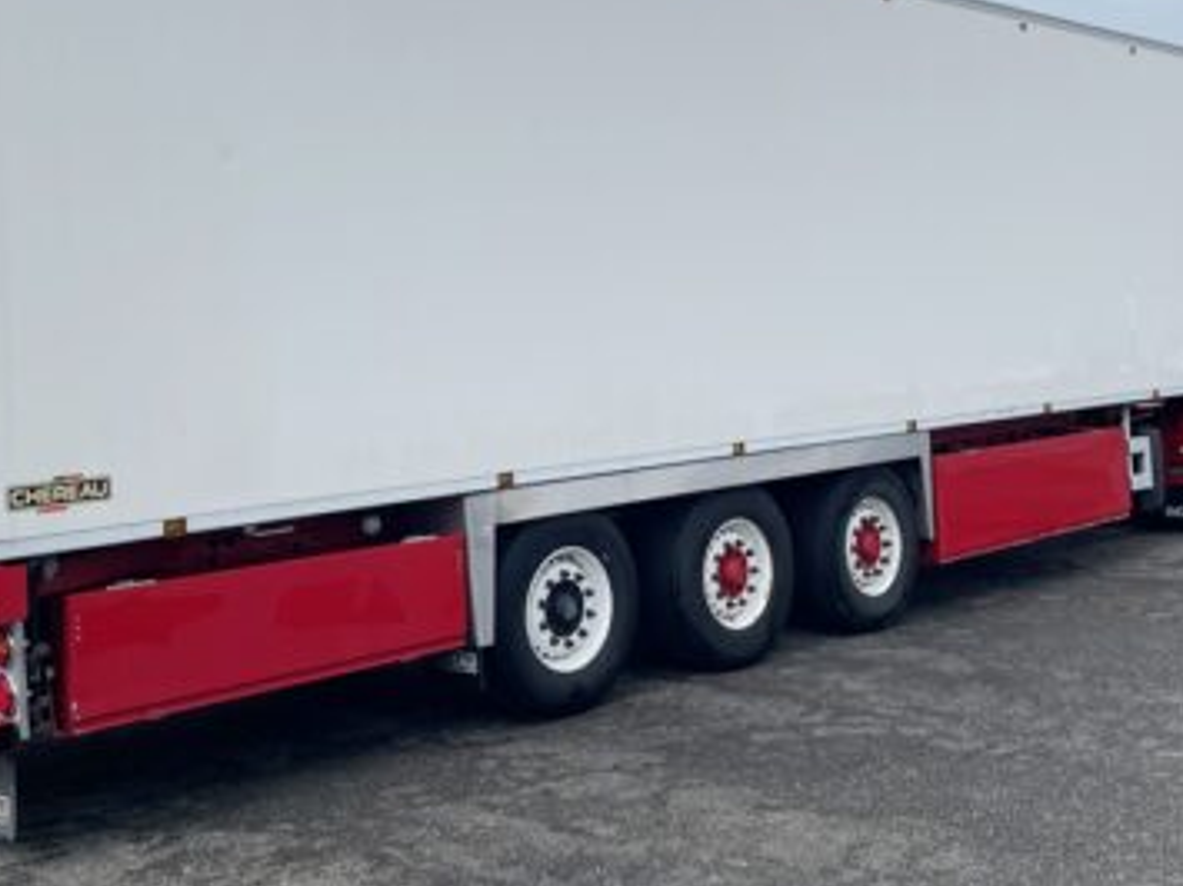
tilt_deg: +5.4
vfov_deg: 32.5
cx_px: 547
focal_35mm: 44
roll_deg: +4.9
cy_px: 280
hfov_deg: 42.9
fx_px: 1503
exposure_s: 1/4831
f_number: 1.6
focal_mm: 4.2
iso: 32
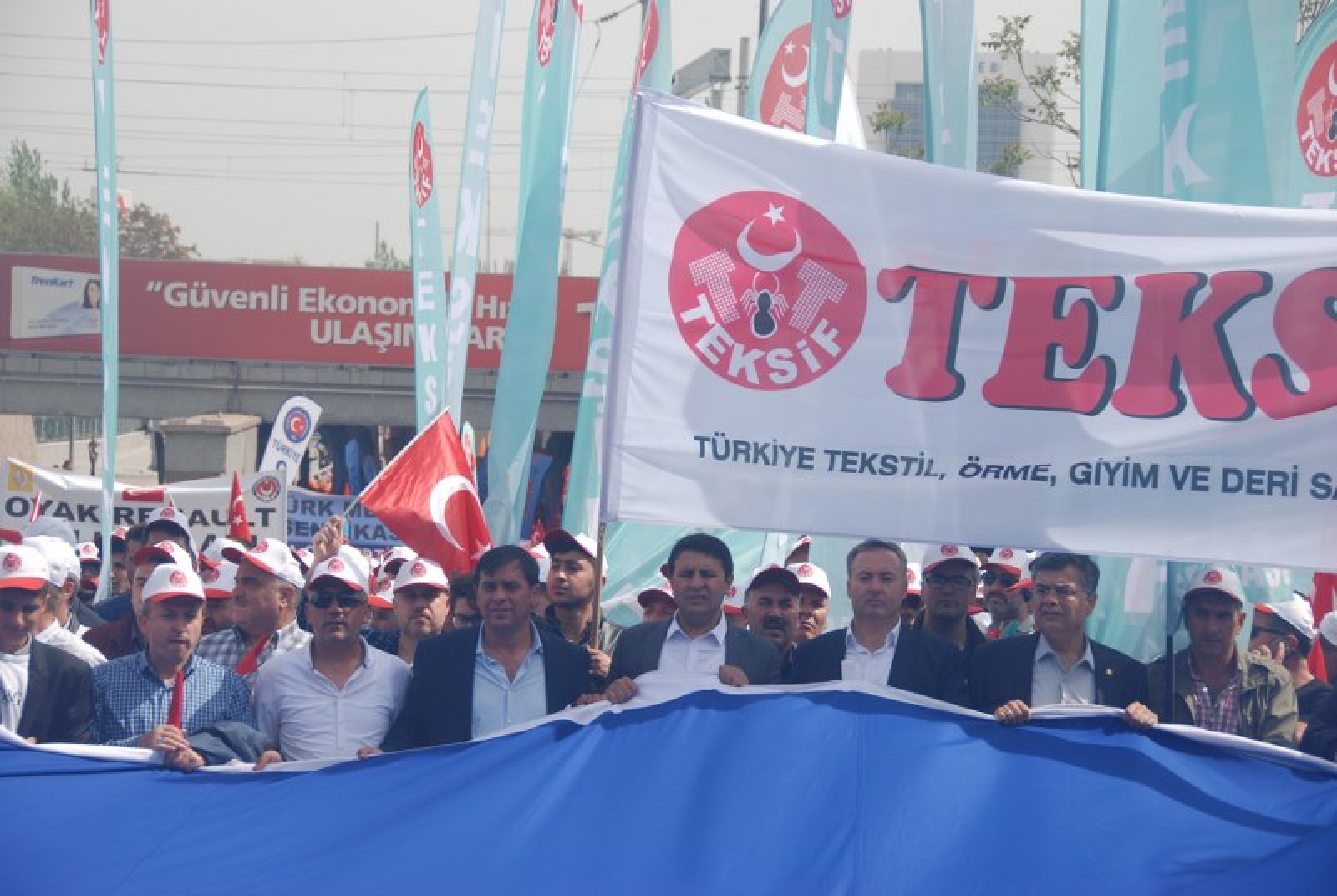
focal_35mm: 98
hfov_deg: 20.9
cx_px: 668
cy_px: 448
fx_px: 3626
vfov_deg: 14.1
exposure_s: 1/500
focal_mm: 65
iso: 125
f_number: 5.6
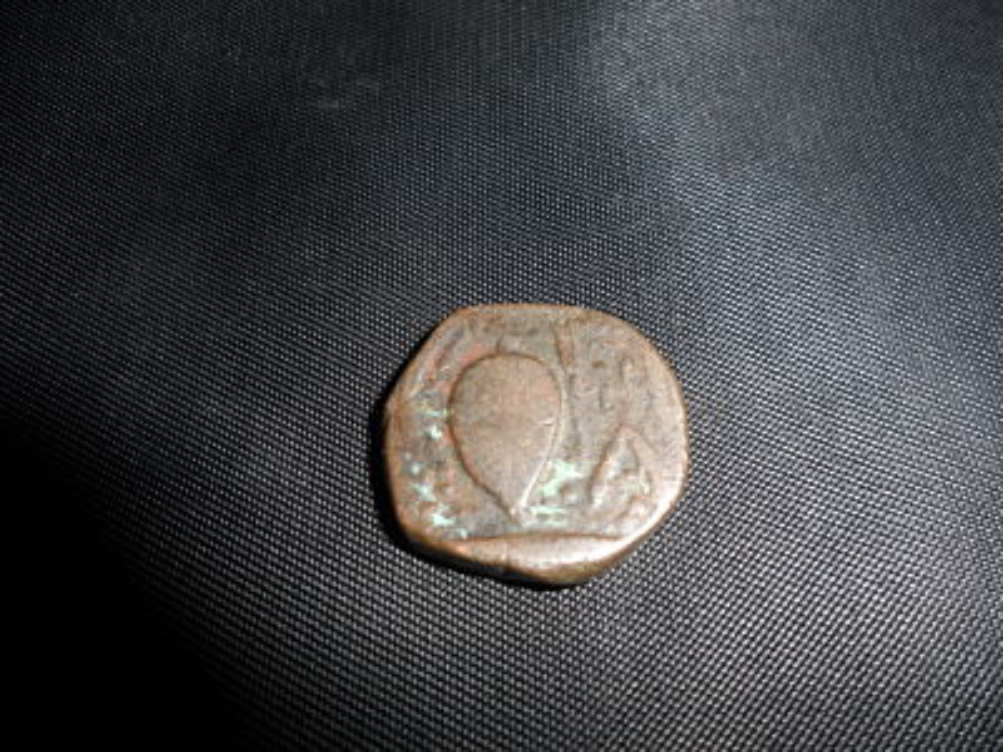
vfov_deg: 51.4
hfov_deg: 65.3
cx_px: 502
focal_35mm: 27
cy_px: 376
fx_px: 782
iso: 100
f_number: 8.9
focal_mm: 4.9
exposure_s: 1/15
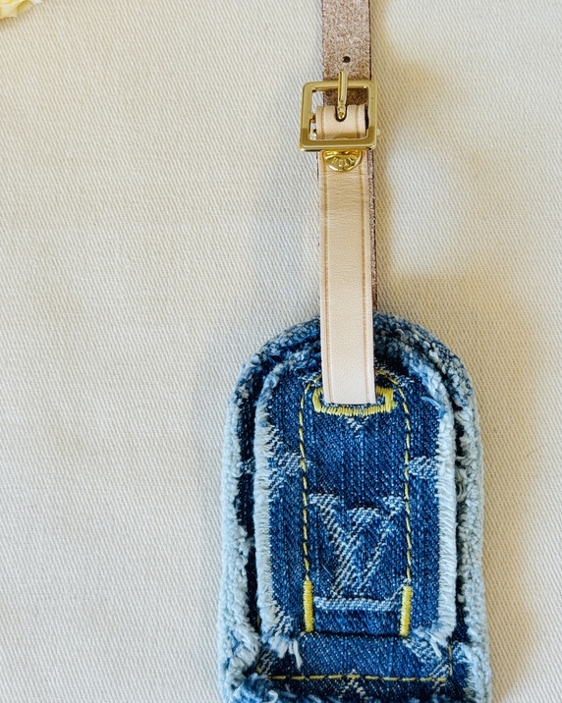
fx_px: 1373
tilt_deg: -78.4
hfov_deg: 23.1
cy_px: 283
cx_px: 348
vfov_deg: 28.7
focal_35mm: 66
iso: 64
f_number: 1.78
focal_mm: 6.76
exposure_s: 1/50
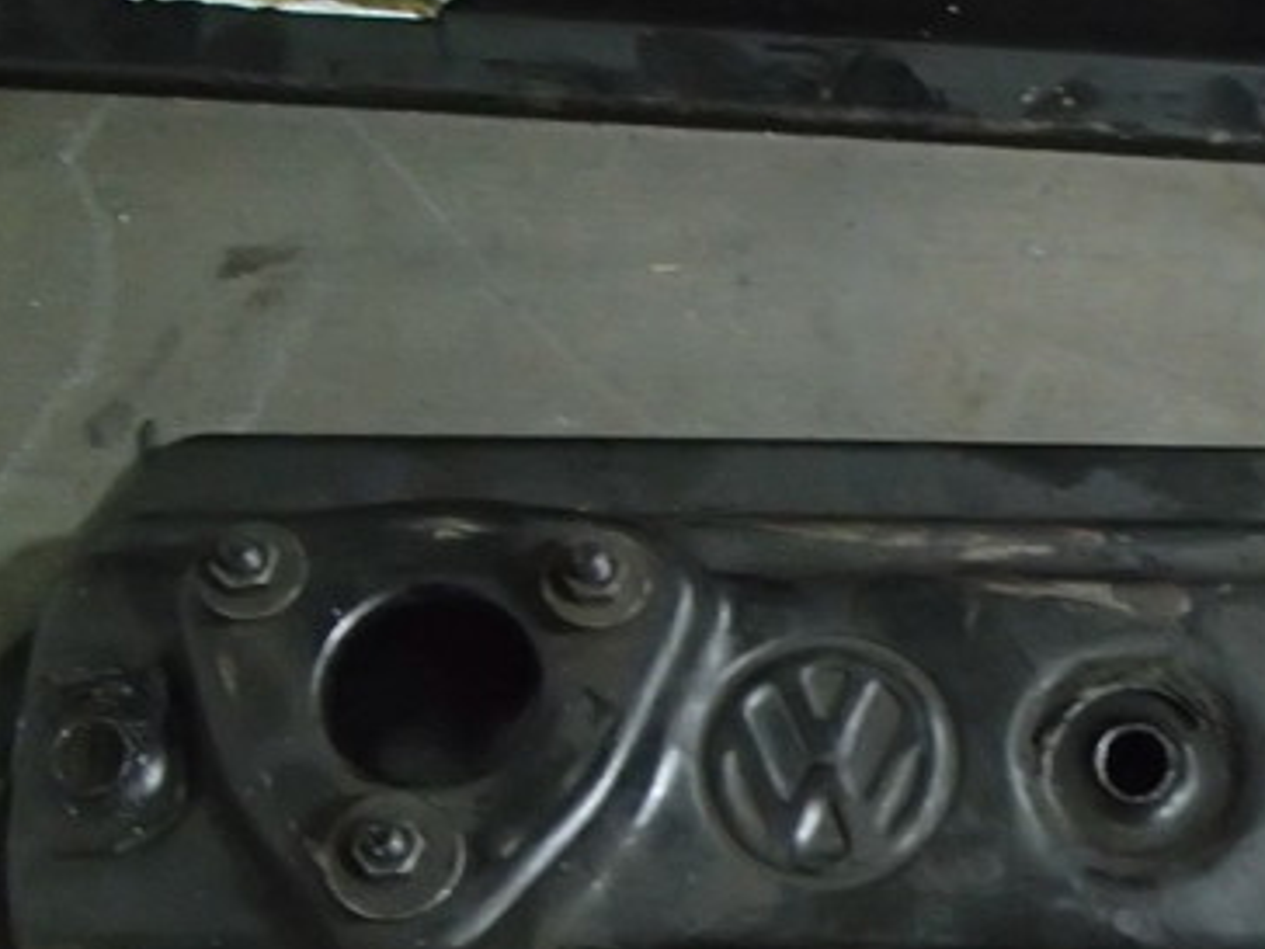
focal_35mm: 65
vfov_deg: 22.4
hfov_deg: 28.9
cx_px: 1091
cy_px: 721
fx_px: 2375
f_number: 4.7
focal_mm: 6.64
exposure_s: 1/8
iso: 1600
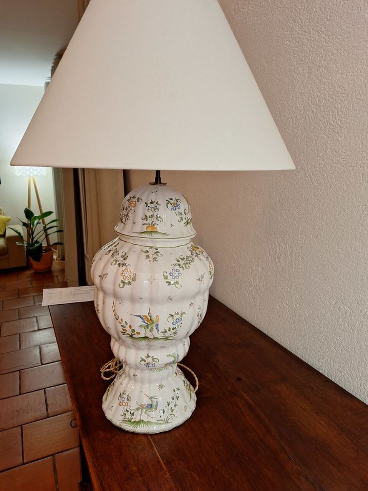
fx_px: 340
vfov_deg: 71.6
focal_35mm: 24
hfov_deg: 56.8
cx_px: 186
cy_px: 238
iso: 160
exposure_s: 1/50
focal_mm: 5.54
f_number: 1.8
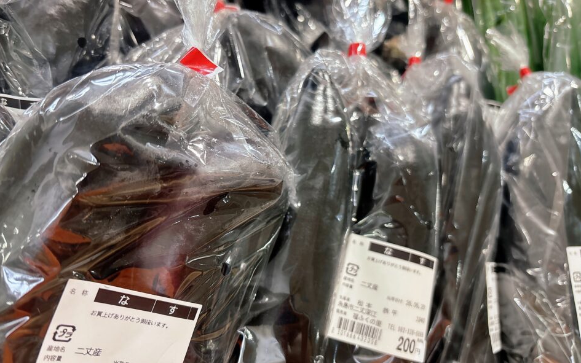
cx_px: 288
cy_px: 191
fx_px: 443
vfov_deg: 44.5
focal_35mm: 28
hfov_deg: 66.5
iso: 200
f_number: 1.6
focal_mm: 5.96
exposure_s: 1/60
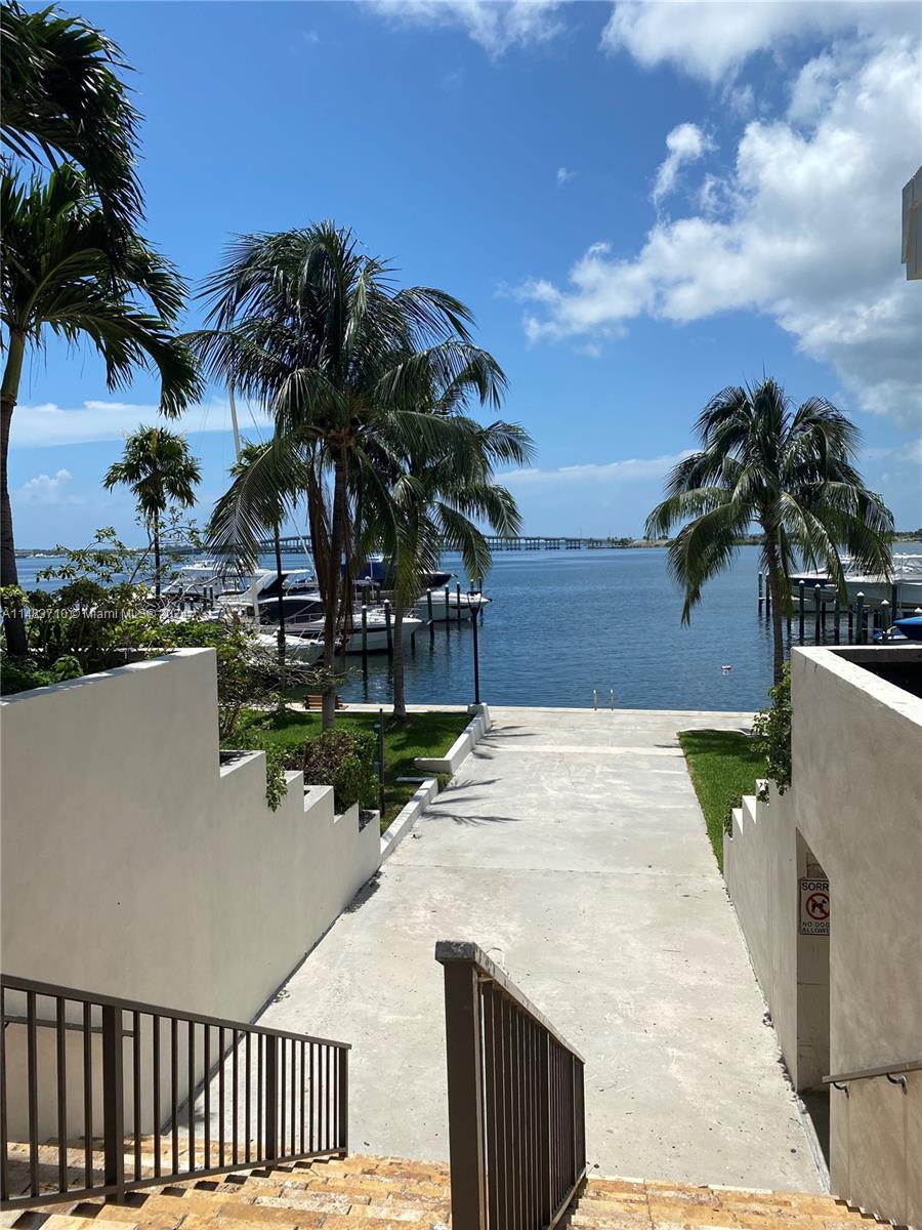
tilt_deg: -3.9
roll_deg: +2.4
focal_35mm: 26
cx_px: 461
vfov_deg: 67.3
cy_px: 615
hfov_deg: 53.1
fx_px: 923
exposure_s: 1/5236
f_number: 1.8
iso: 32
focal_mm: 4.25
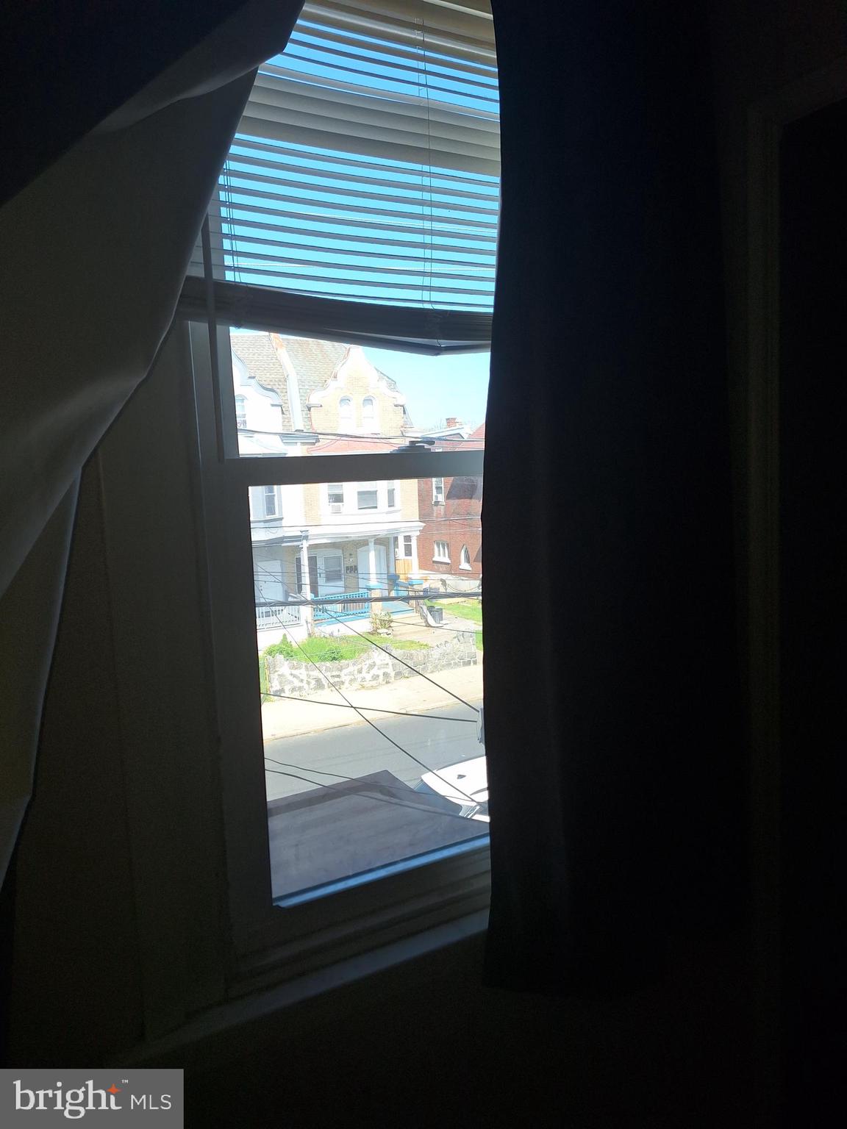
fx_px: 750
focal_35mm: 23
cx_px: 424
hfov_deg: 58.9
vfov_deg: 73.9
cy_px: 564
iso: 25
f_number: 1.8
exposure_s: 1/718
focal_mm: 5.54
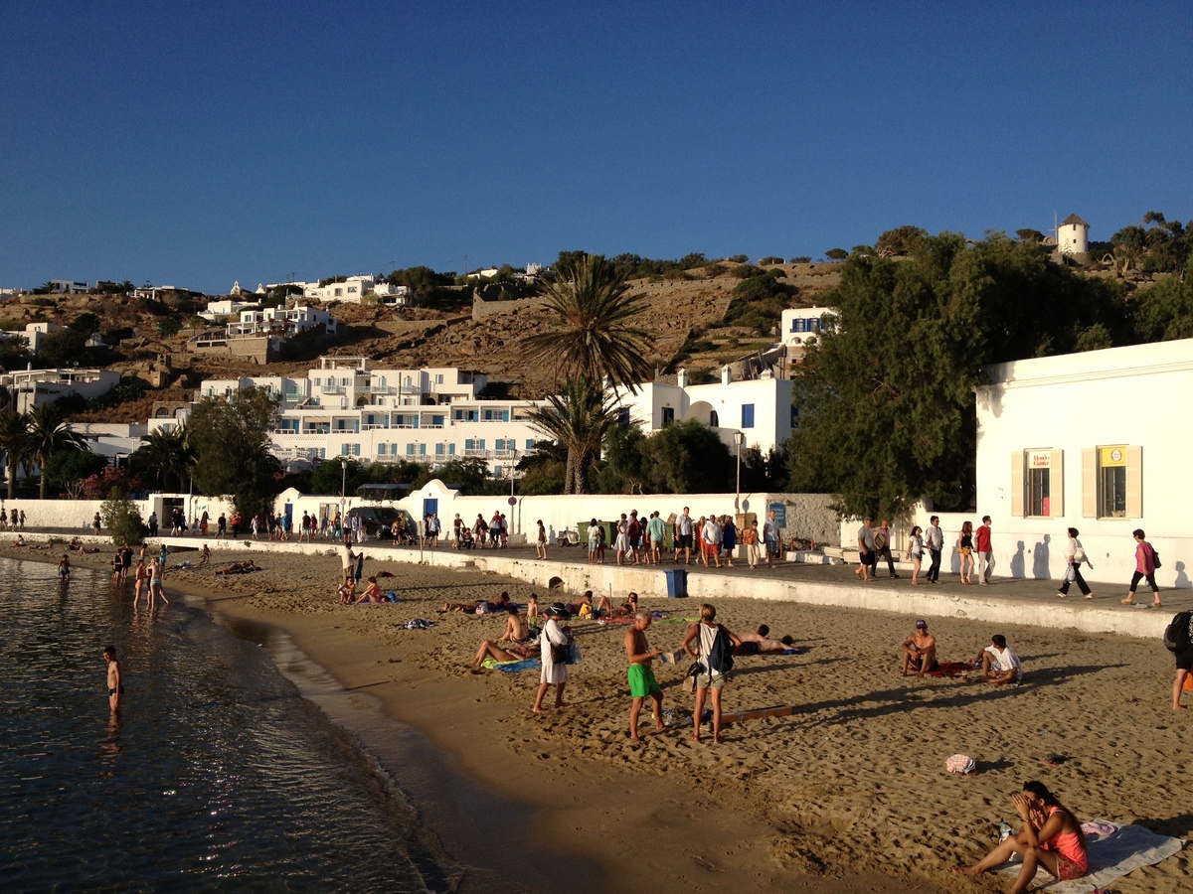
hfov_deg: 52.6
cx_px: 596
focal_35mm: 35
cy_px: 447
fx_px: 1206
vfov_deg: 40.7
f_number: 2.4
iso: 50
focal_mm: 4.28
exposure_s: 1/2304
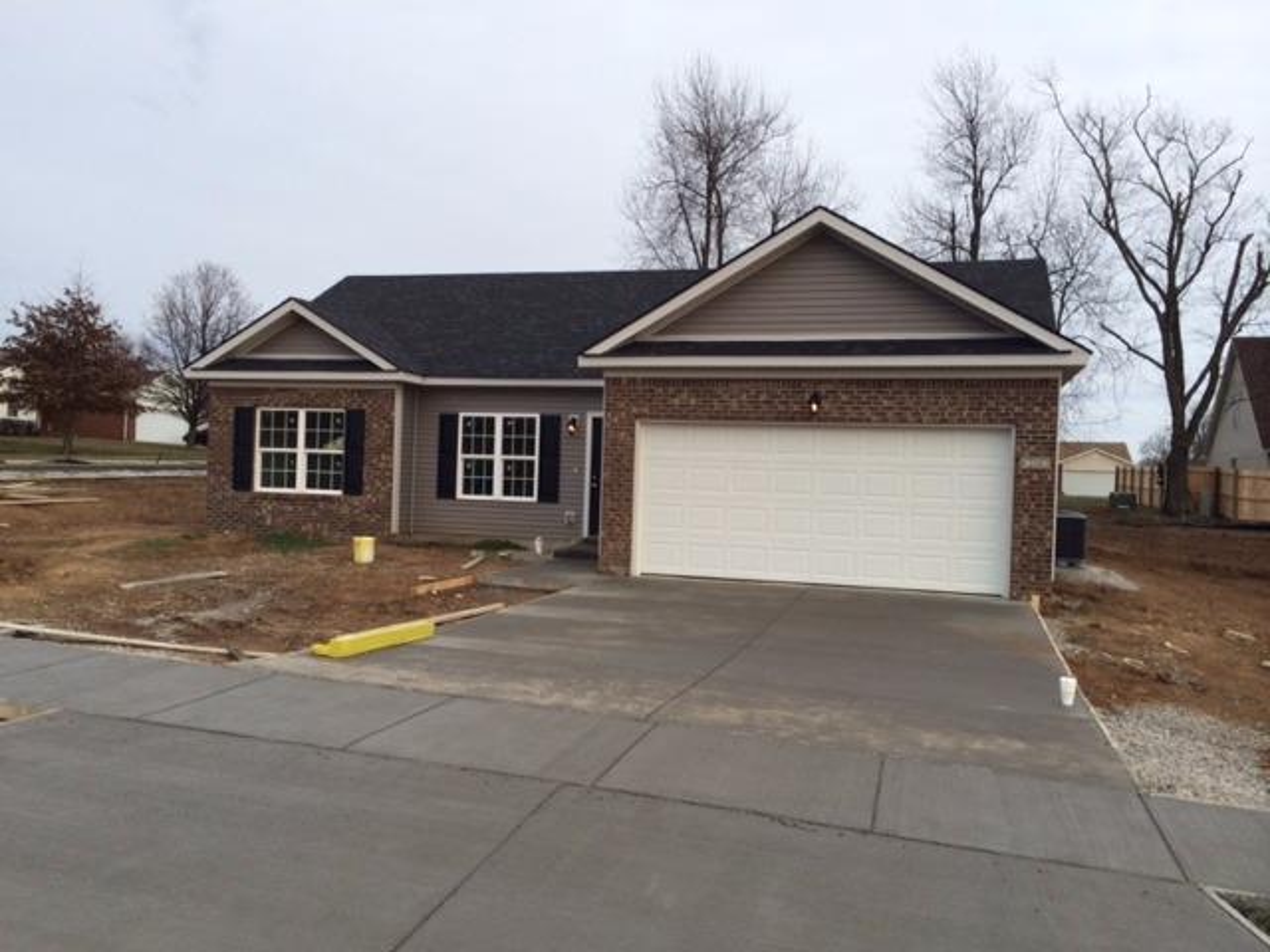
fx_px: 1101
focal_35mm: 30
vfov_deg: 46.8
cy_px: 476
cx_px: 635
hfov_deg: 60.0
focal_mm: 4.12
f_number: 2.2
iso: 32
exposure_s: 1/746
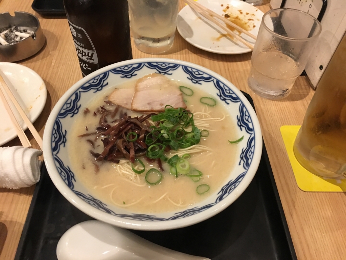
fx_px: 290
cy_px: 130
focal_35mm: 29
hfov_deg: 61.7
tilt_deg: -50.4
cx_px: 173
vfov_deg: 48.2
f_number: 2.2
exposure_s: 1/10
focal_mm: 4.15
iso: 80
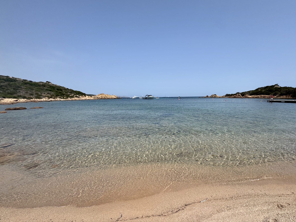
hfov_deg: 90.0
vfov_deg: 74.7
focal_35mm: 17
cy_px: 116
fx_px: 145
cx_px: 176
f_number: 2.2
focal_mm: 2.22
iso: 50
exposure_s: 1/2985
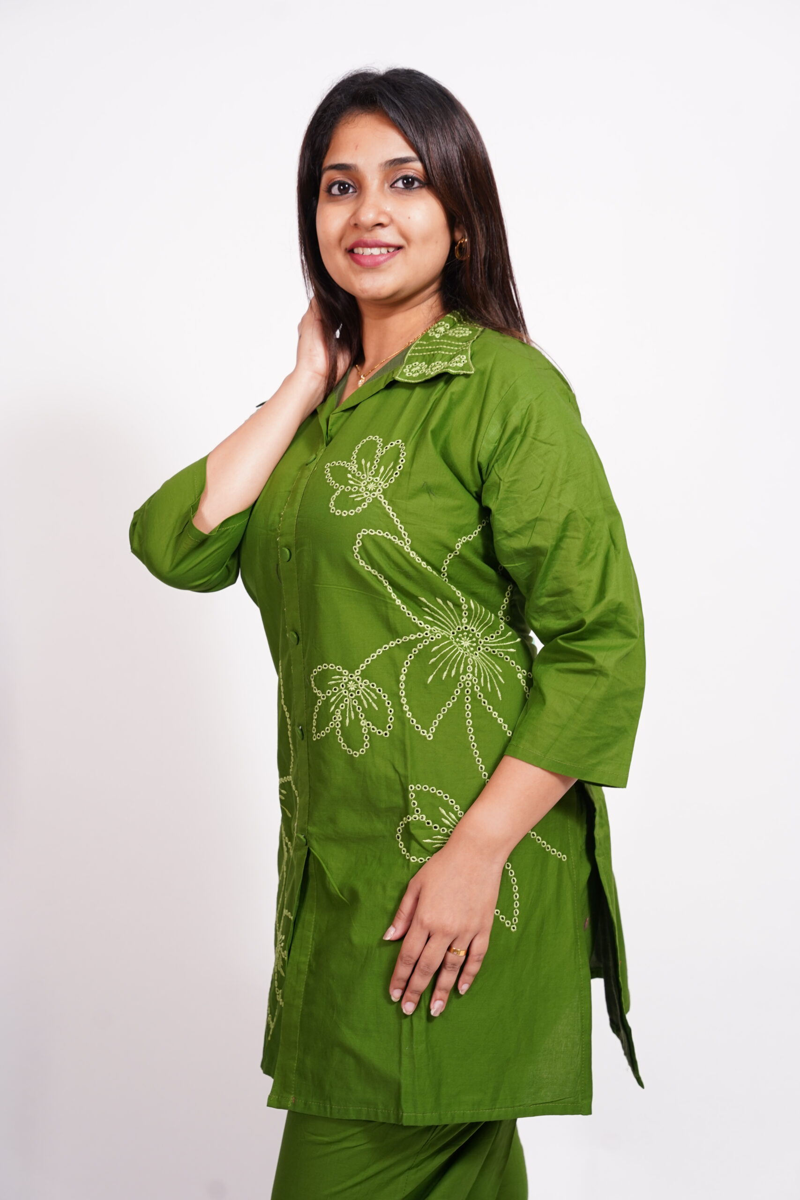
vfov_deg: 38.5
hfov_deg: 26.2
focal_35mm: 52
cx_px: 400
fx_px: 1720
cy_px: 600
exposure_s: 1/50
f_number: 5
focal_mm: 51.6
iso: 640
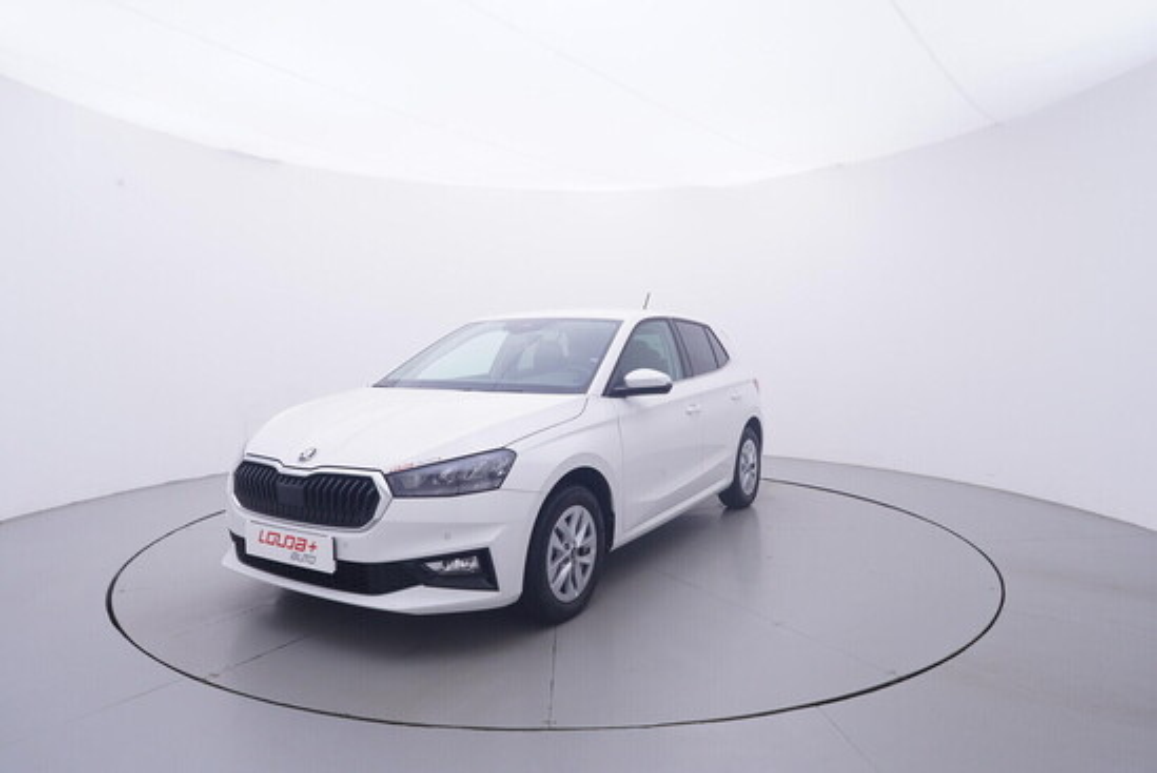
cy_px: 386
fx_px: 724
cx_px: 578
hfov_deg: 77.3
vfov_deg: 56.2
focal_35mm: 22
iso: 200
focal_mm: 15
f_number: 5
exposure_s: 1/80
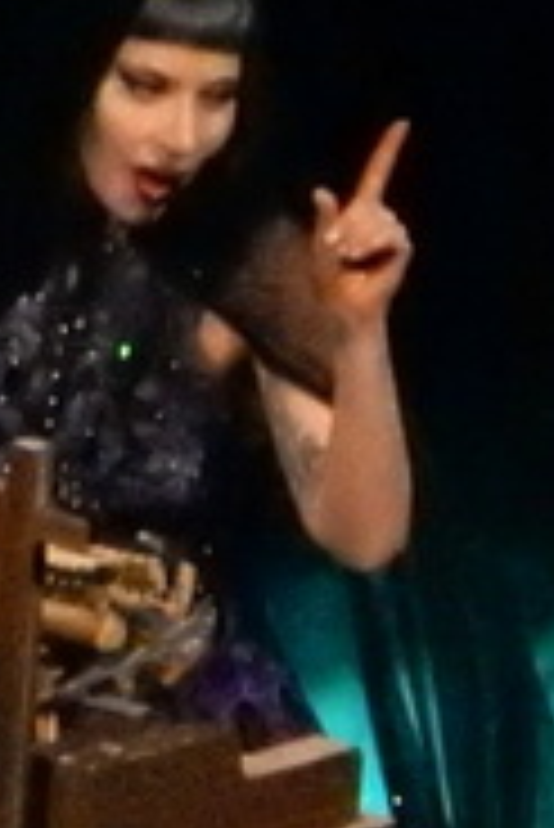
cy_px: 927
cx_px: -144
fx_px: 55407
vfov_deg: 0.9
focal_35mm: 2405
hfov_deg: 0.6
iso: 3200
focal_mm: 94.9
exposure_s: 1/200
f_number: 6.7
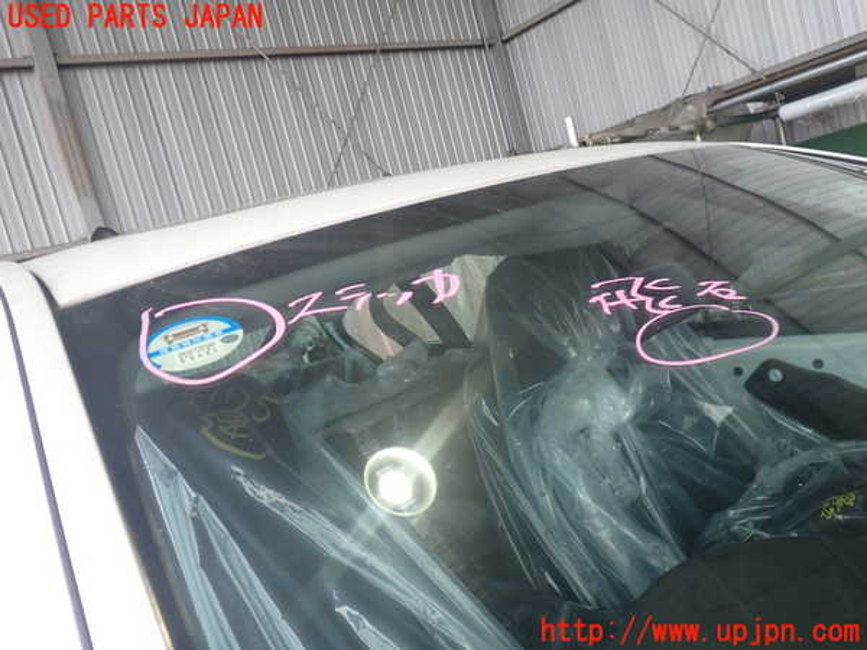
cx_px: 434
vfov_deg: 46.8
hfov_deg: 60.0
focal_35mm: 30
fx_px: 751
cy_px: 325
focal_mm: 5.4
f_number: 2.3
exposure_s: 1/80
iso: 200
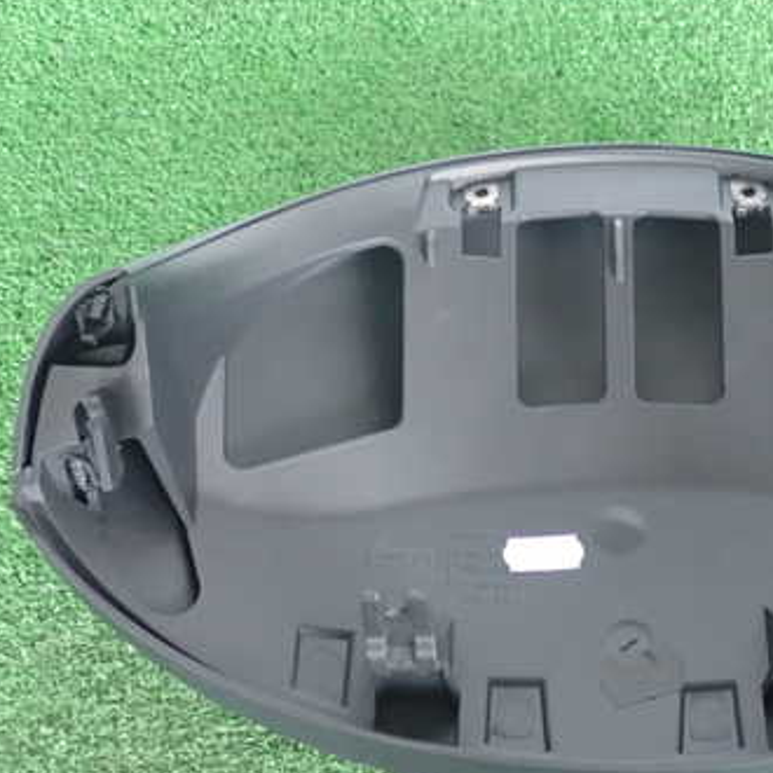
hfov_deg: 27.5
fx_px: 1541
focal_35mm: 61
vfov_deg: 28.1
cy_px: 419
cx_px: 628
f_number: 2.7
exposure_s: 1/40
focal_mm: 6.83
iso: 800
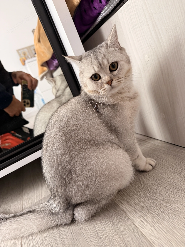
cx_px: 92
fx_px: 171
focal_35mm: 24
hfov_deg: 56.8
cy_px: 124
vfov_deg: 71.6
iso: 250
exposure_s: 1/60
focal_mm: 6.76
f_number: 1.78
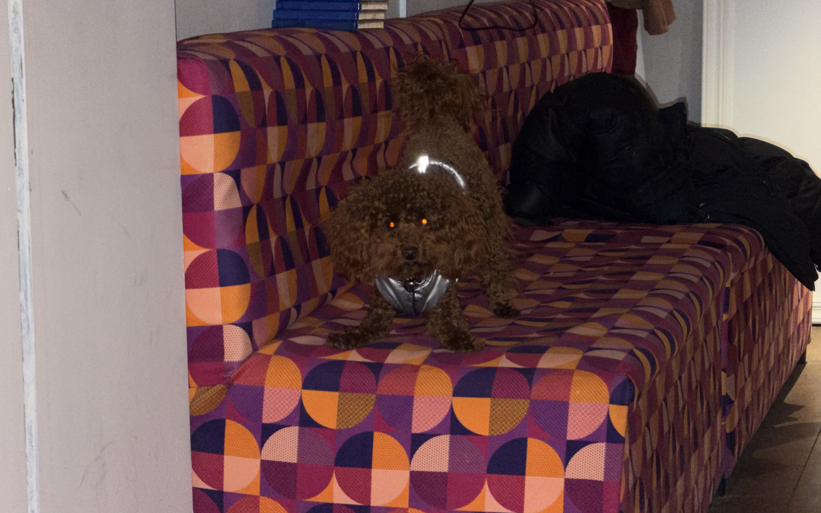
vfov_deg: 12.2
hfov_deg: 19.5
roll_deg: +0.9
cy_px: 225
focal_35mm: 107
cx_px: 412
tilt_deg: -6.3
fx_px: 2394
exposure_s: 1/25
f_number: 2.8
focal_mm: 16.89
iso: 160
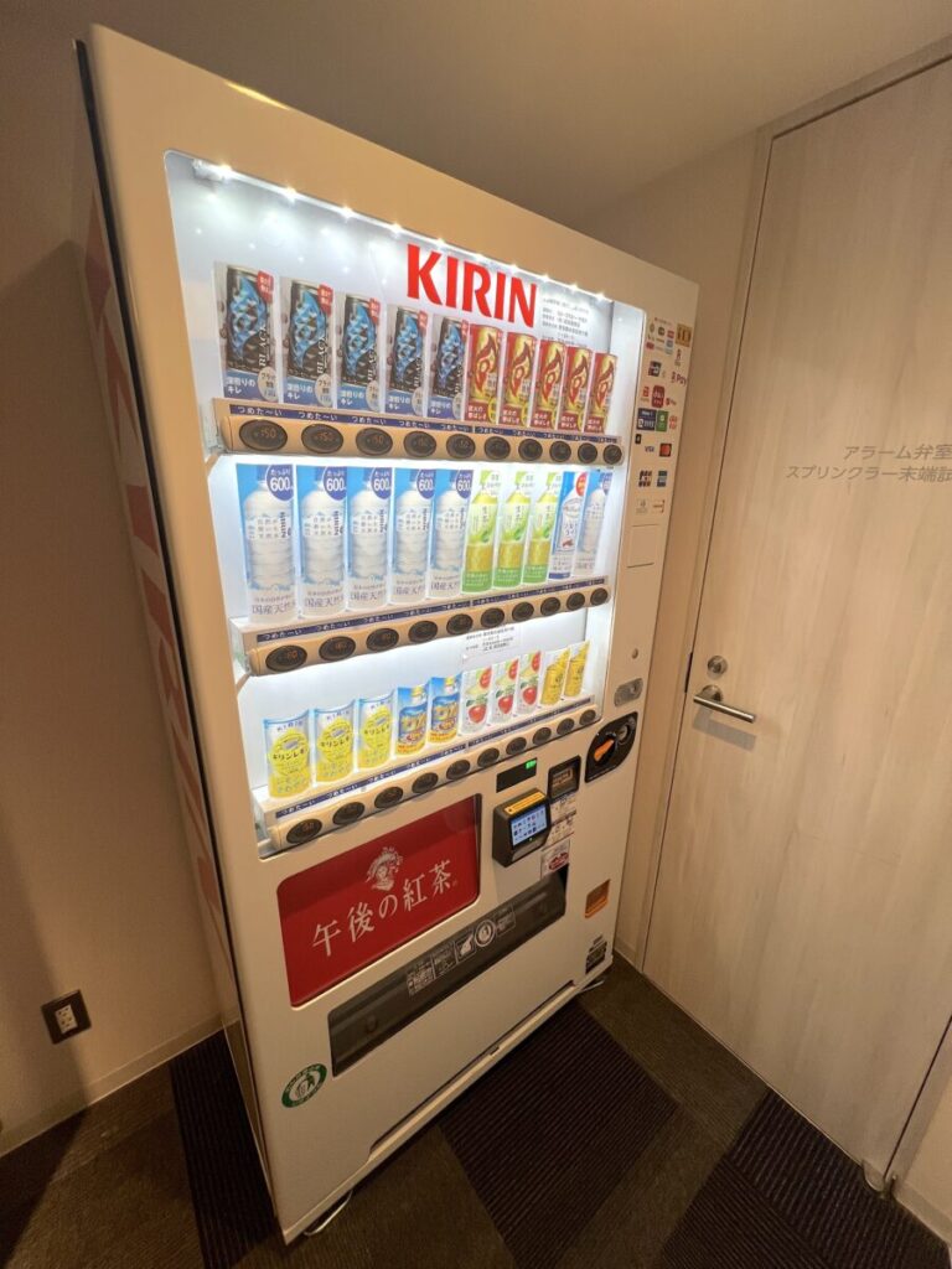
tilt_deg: -17.3
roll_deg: -1.2
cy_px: 634
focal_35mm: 13
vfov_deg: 106.2
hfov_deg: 89.9
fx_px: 477
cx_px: 476
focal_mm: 1.57
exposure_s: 1/100
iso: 64
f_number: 1.8
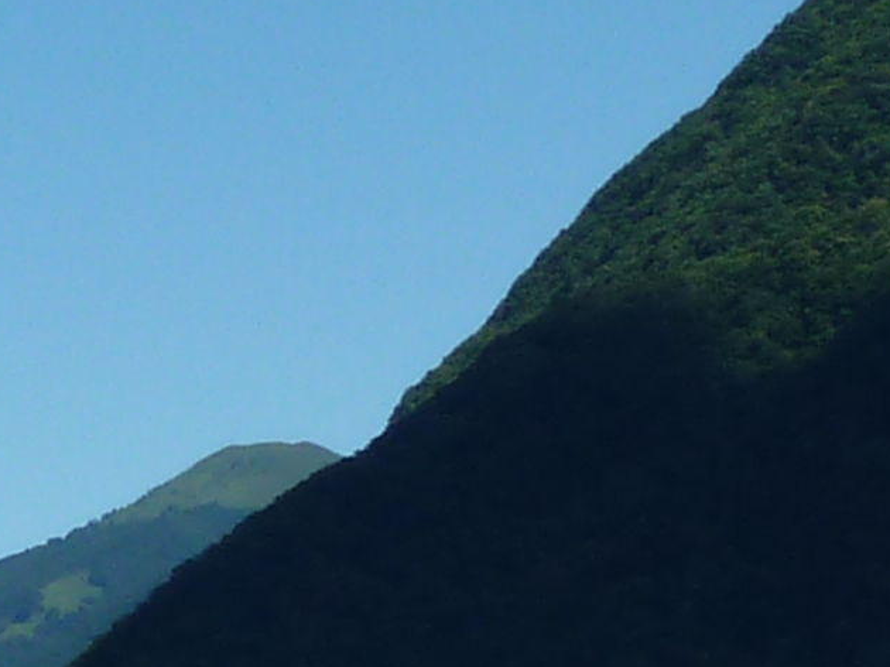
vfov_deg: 5.3
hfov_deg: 6.7
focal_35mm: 278
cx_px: -1420
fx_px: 7145
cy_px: 1091
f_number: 5.6
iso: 80
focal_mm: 7.9
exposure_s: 1/400
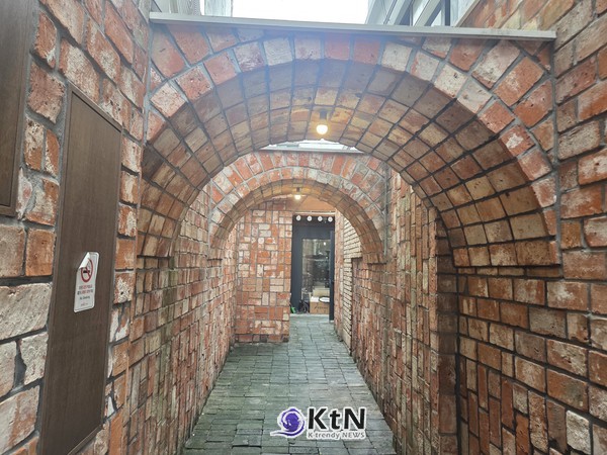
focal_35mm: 23
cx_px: 304
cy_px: 228
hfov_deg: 73.9
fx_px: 403
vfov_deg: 58.9
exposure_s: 1/120
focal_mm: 5.4
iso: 160
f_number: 1.8
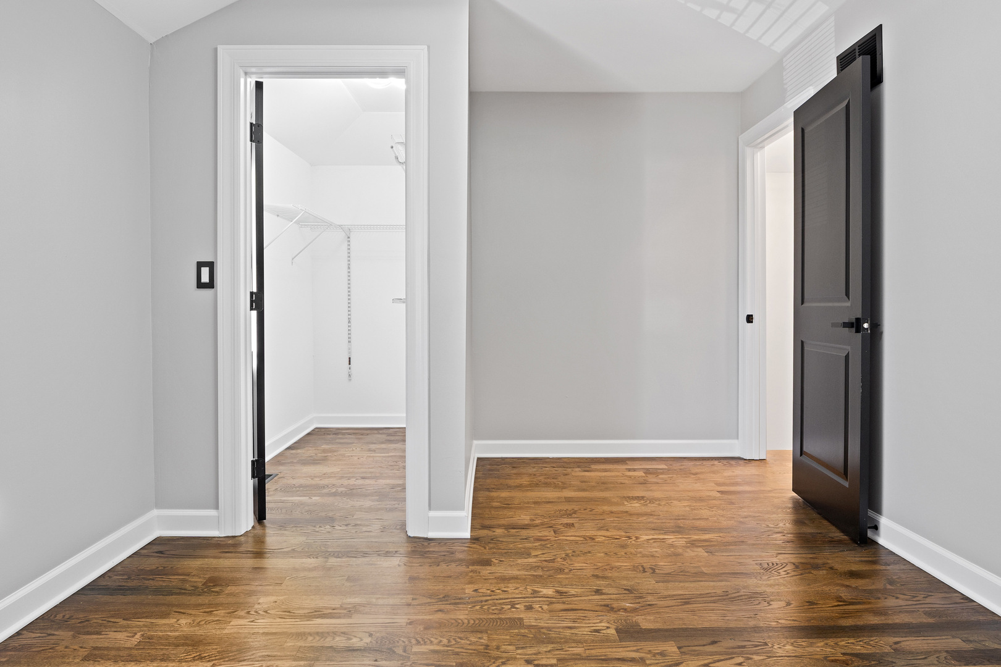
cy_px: 334
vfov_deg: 36.9
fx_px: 1001
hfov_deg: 53.1
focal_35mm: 36
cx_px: 500
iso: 250
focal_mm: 24
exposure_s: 1/2.5
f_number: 8
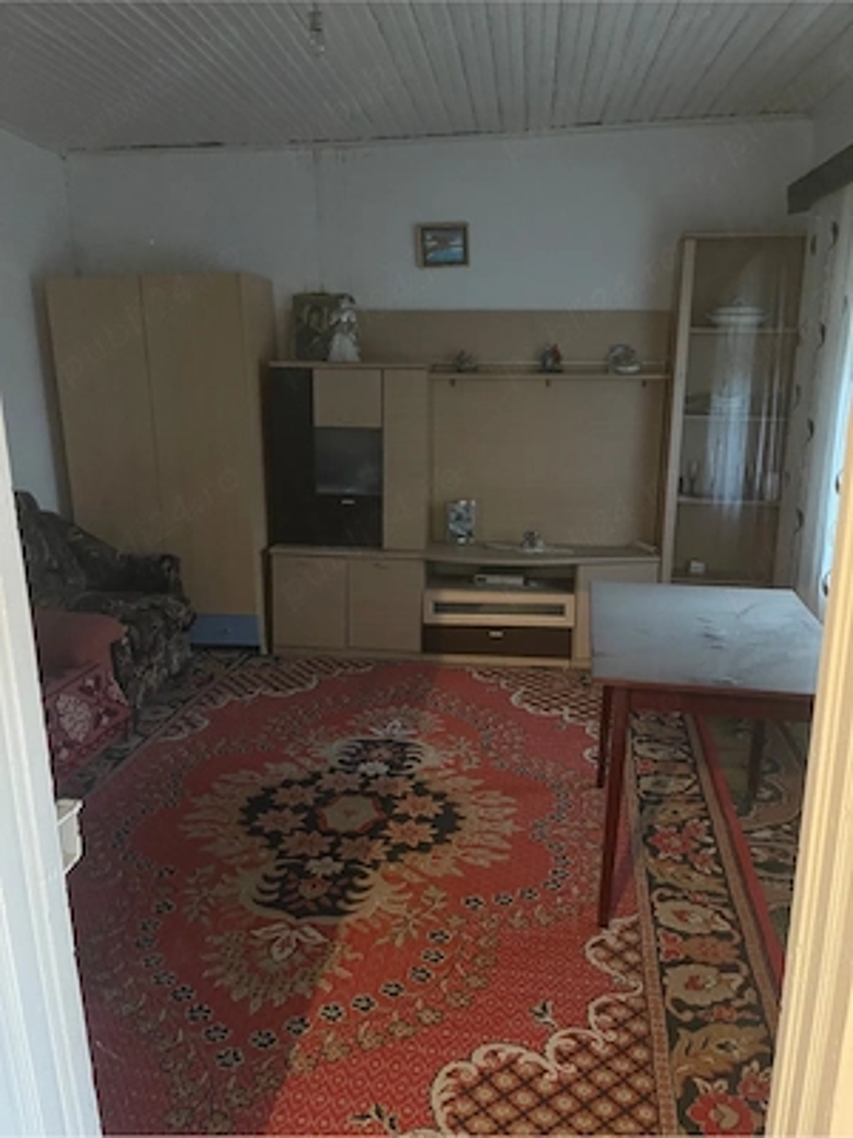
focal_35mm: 25
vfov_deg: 69.4
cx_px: 426
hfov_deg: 54.9
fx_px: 821
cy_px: 569
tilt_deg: -11.5
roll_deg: +1.0
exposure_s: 1/25
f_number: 1.6
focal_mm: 5.1
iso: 800
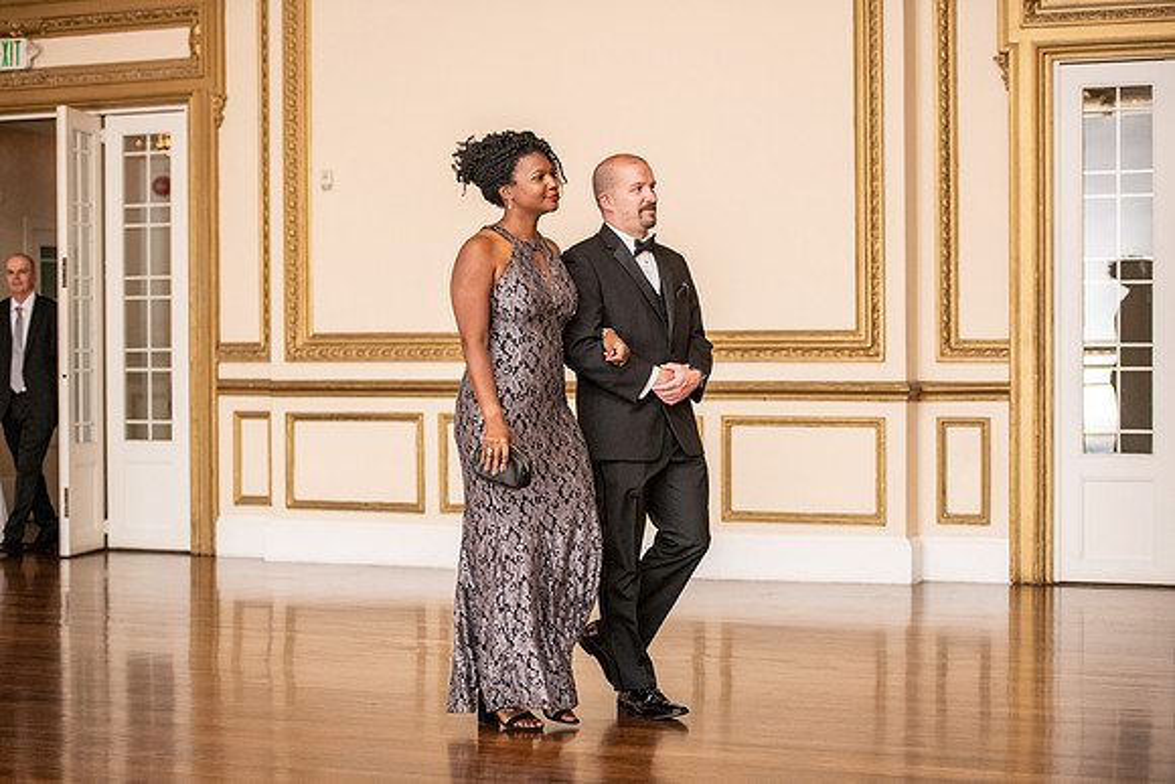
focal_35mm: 70
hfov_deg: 28.8
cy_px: 392
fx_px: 2285
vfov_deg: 19.5
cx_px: 588
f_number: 2.8
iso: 3200
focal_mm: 70
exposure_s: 1/500
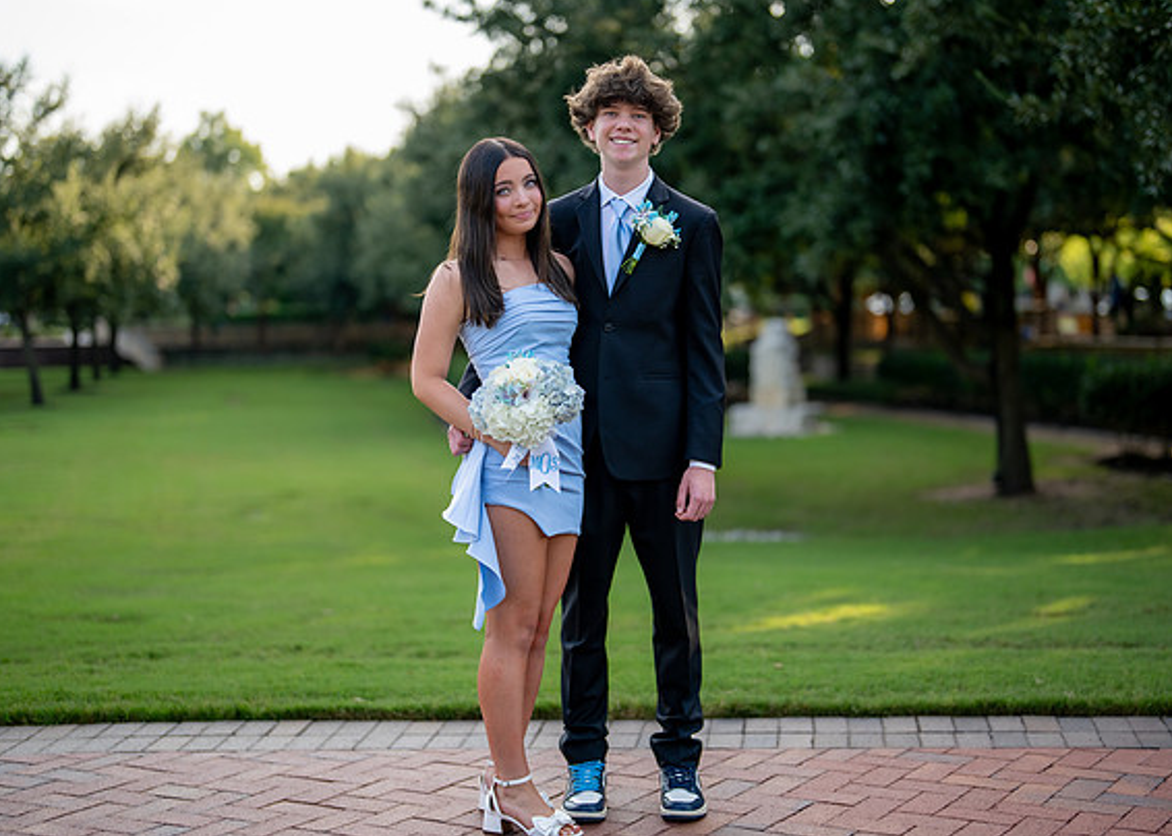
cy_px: 415
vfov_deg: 24.9
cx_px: 644
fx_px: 1897
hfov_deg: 34.3
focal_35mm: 57
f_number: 1.2
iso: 200
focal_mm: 50
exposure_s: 1/2000
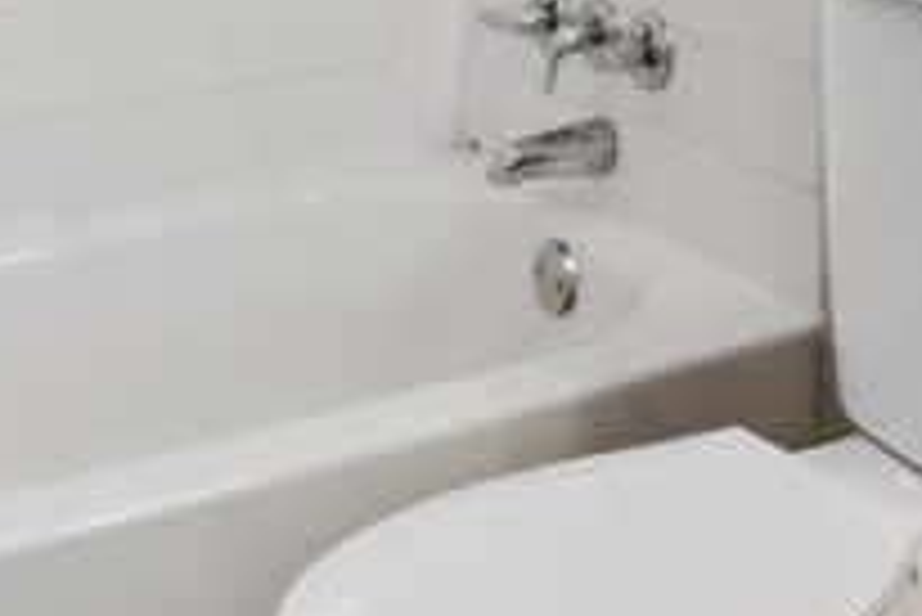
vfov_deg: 16.1
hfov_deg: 26.8
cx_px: 733
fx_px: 1896
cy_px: -438
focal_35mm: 74
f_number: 11
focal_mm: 14
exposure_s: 1/2
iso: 50
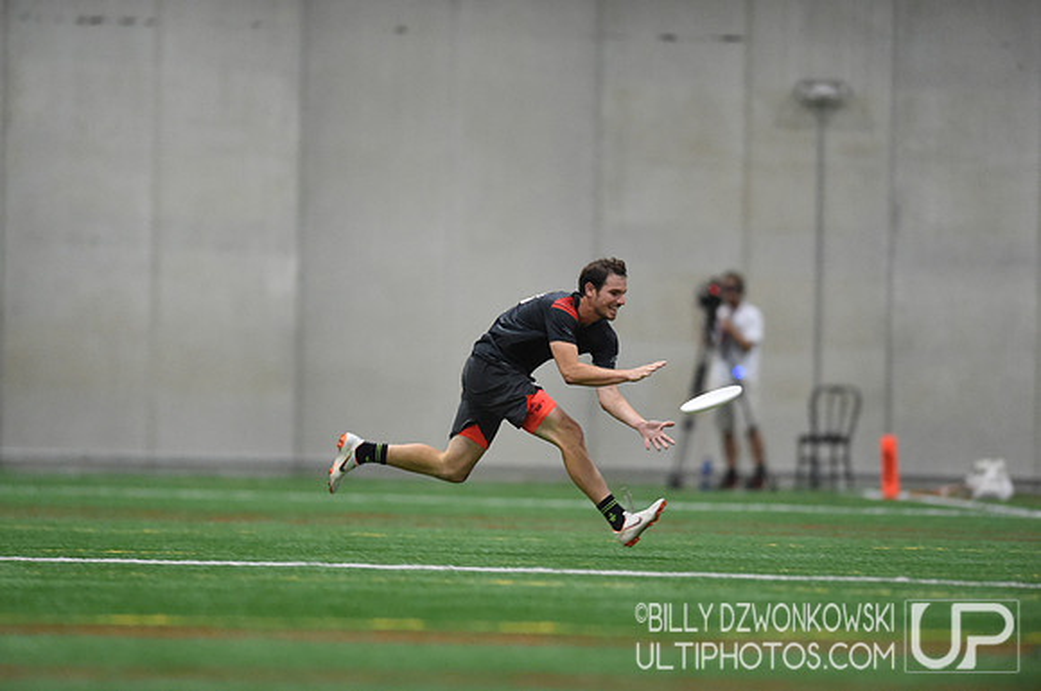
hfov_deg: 5.2
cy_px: 346
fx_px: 11550
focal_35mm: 400
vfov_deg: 3.4
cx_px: 520
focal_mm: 400
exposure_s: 1/500
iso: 10000
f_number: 2.8
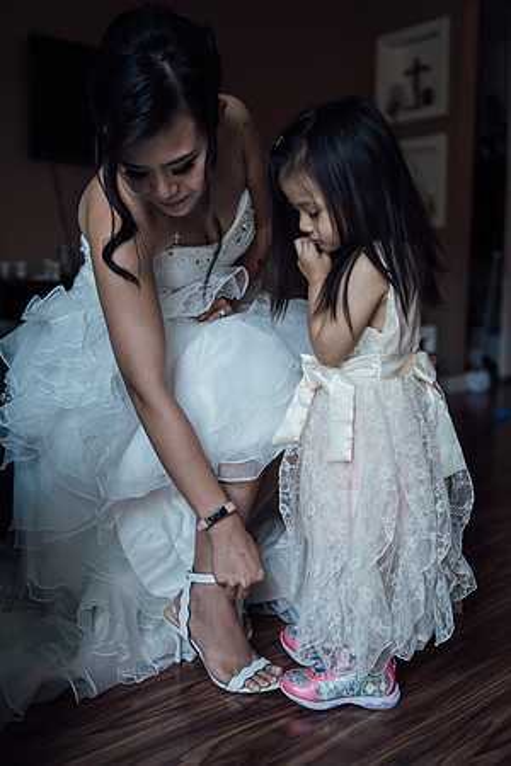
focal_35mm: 35
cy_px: 383
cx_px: 256
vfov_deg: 54.4
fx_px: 745
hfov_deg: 37.9
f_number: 2
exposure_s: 1/200
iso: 250
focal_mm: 35
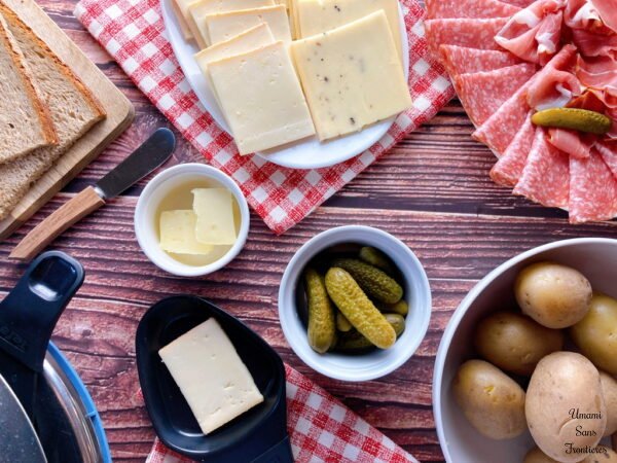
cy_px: 232
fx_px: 499
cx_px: 308
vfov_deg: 49.7
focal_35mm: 28
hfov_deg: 63.4
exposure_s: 1/50
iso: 50
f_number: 1.8
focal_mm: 3.99
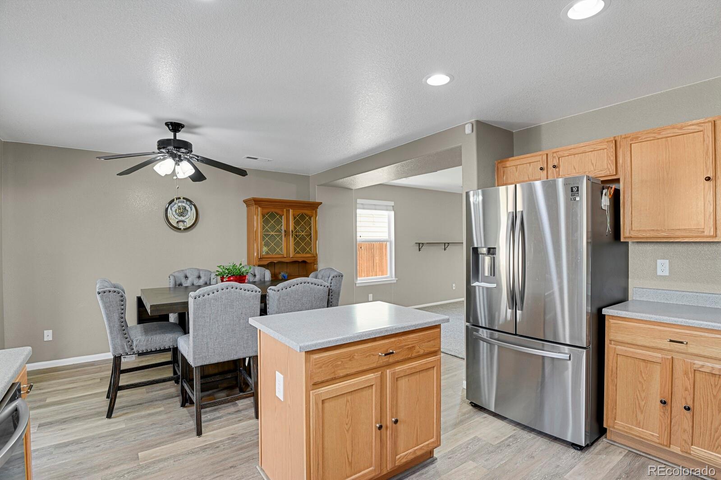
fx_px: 340
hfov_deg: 93.3
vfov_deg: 70.4
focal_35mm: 17
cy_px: 240
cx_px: 360
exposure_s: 4
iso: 250
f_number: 8
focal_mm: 17
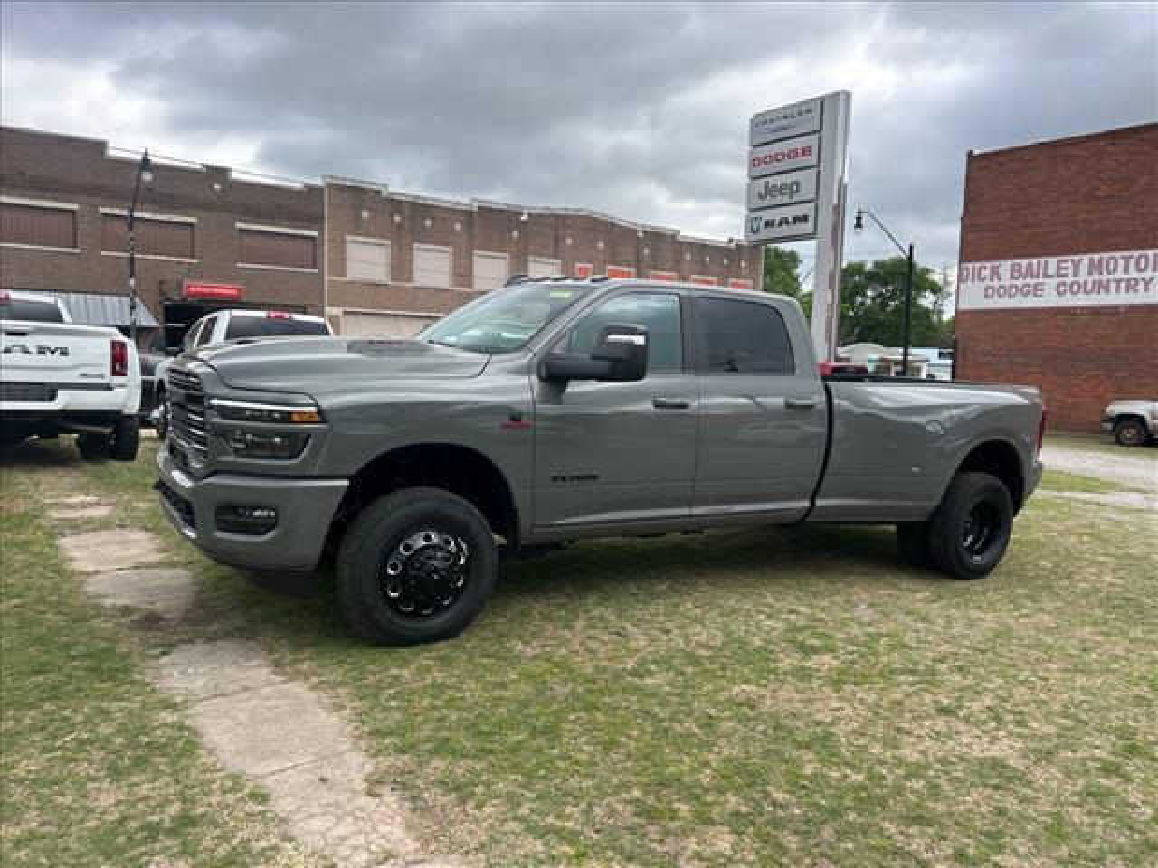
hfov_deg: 67.3
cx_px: 579
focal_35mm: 26
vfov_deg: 53.1
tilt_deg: -9.6
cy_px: 434
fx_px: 870
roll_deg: -2.4
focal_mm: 5.7
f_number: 1.5
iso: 50
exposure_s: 1/1159
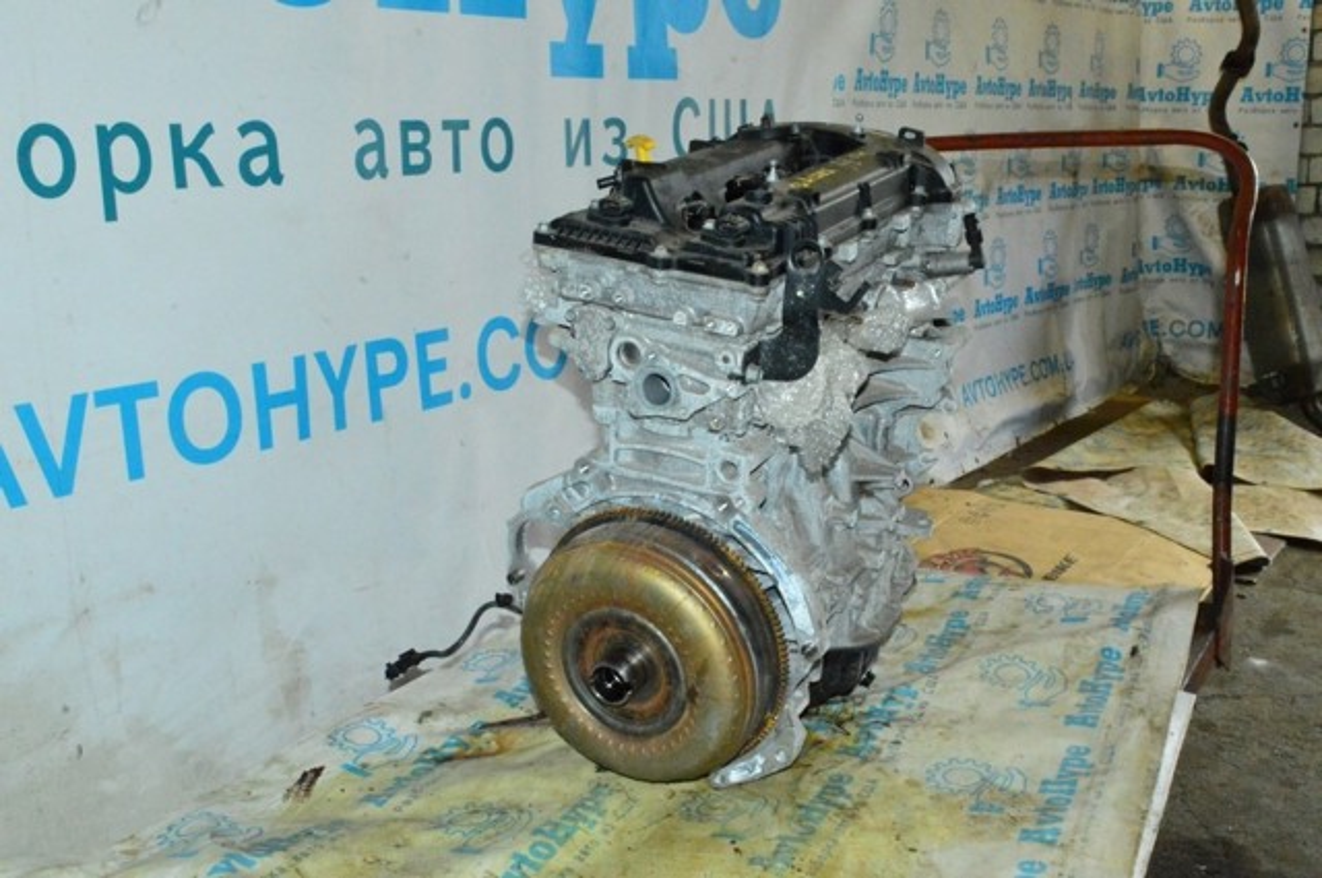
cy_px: 439
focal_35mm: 39
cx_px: 661
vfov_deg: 34.1
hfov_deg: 49.6
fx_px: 1430
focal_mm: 26
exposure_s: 1/50
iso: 6400
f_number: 25
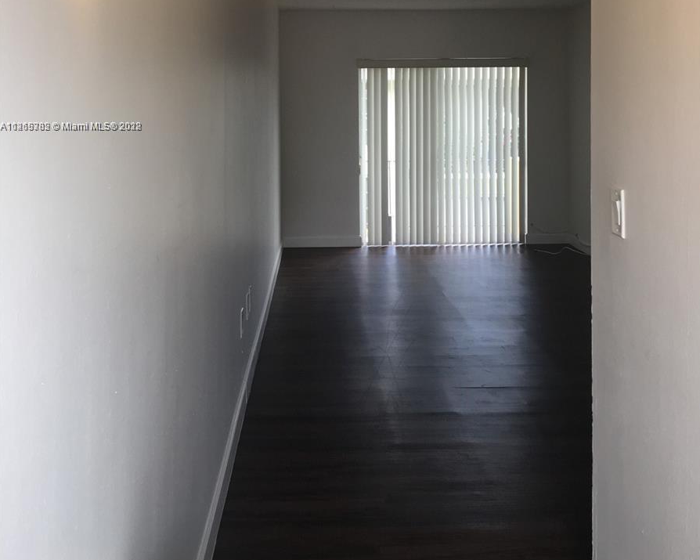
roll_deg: -0.3
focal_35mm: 38
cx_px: 350
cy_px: 127
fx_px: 787
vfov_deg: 38.0
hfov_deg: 47.9
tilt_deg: -2.4
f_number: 2.2
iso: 32
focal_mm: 4.15
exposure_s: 1/60
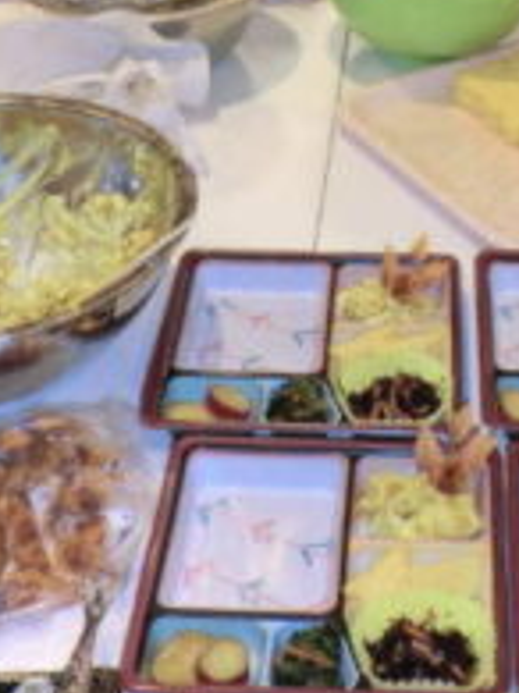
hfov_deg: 18.2
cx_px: 444
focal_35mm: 80
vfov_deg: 23.3
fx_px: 1601
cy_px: -11
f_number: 2.8
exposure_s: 1/60
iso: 160
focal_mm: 4.7
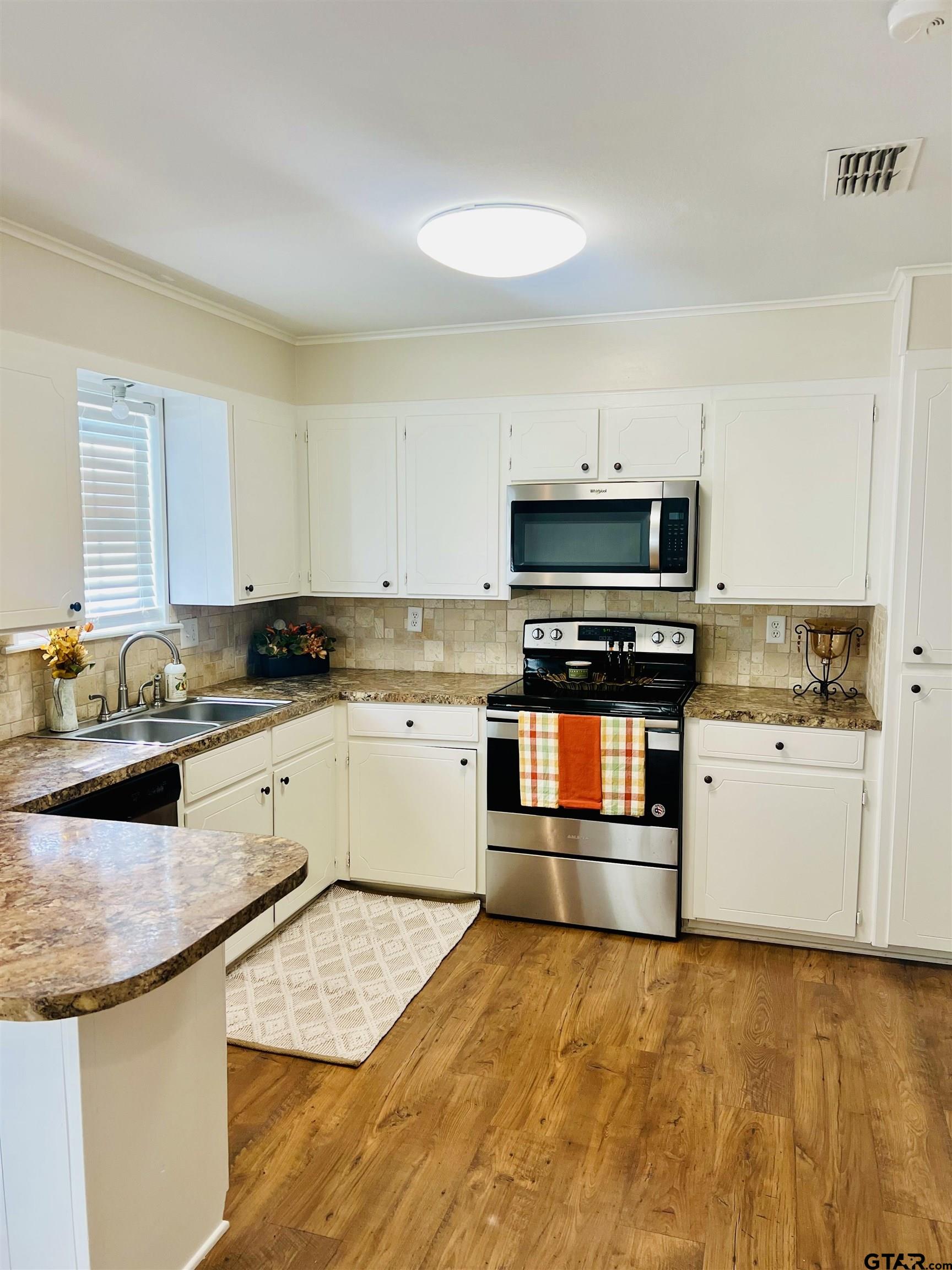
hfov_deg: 53.1
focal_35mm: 26
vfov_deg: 67.3
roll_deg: -0.1
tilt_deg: -6.6
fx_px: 953
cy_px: 635
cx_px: 476
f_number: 1.5
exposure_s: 1/120
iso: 80
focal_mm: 5.7
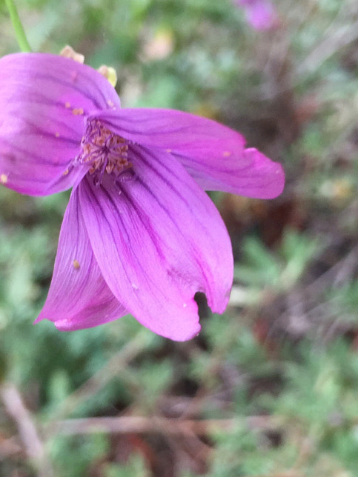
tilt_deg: -21.5
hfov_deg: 20.4
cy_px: 304
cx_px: 171
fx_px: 993
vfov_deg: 26.9
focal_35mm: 72
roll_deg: +10.1
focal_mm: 4.15
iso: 40
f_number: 2.2
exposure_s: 1/120
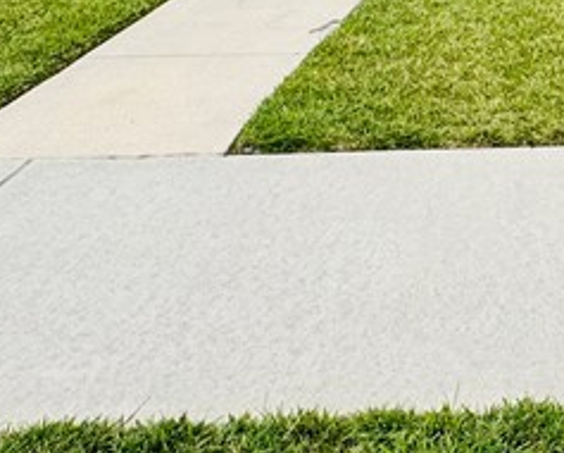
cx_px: 688
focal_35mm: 59
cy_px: -86
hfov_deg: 27.7
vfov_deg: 23.7
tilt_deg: -11.0
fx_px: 986
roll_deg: -0.5
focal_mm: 2.22
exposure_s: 1/1976
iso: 40
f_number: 2.2
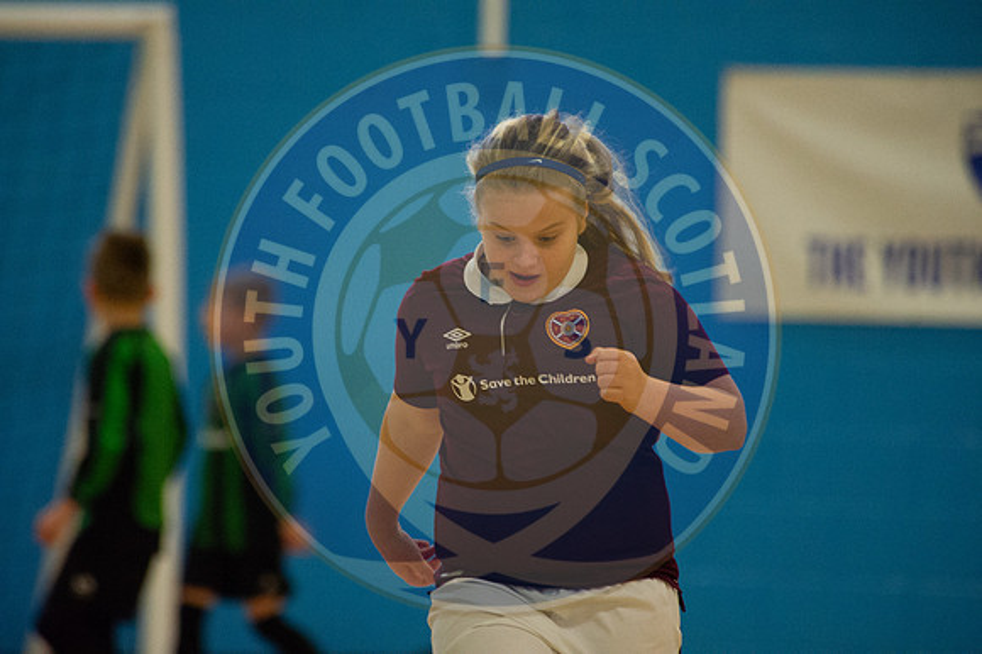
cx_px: 491
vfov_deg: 3.4
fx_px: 10904
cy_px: 327
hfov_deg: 5.2
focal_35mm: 400
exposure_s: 1/320
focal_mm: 400
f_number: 6.3
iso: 8000
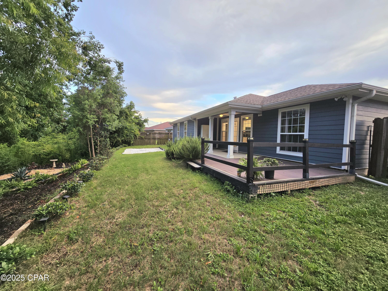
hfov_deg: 106.2
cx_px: 194
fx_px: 146
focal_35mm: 13
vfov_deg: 89.9
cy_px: 146
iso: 64
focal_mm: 2.2
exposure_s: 1/60.2
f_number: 2.2
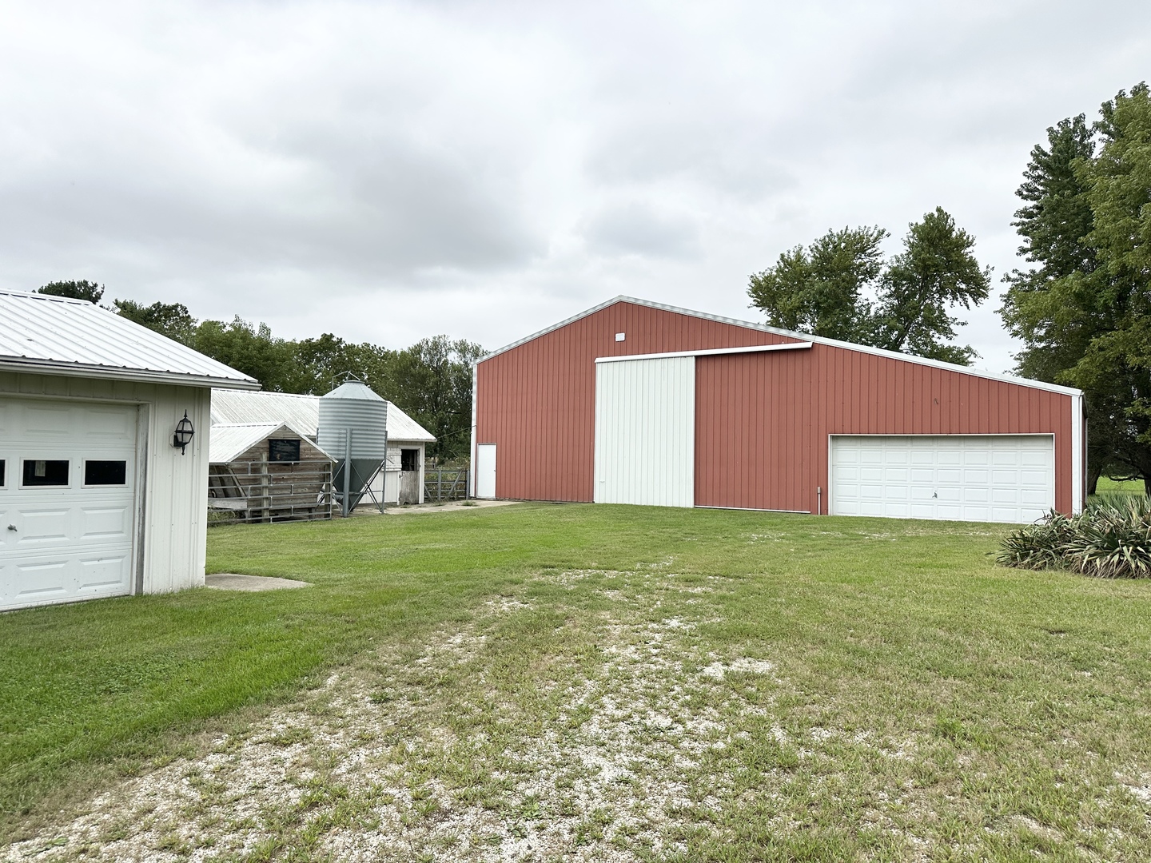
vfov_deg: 56.8
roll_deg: -1.4
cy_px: 432
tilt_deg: +3.4
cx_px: 576
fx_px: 798
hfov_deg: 71.6
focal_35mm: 24
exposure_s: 1/2591
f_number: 1.78
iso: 80
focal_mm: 6.86
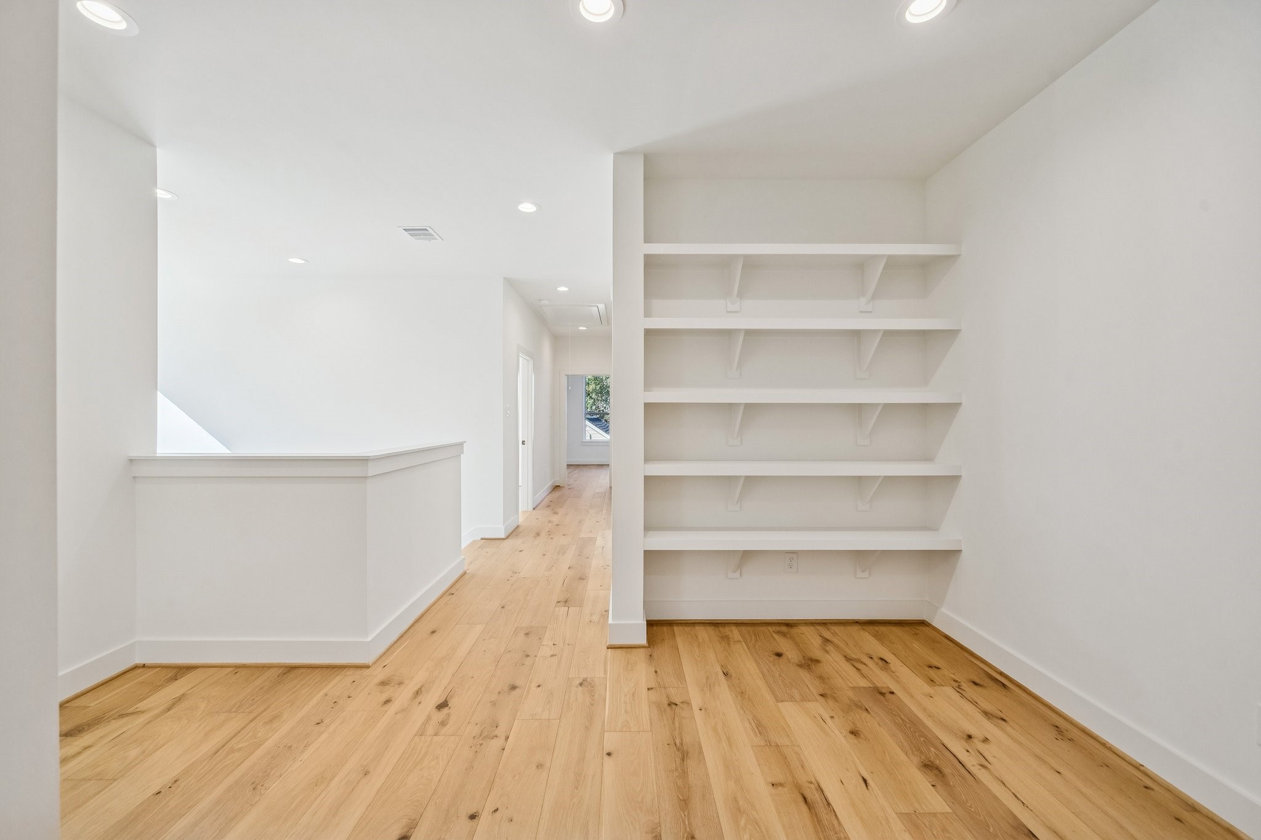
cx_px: 630
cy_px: 420
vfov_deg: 85.4
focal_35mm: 13
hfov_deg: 108.3
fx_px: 455
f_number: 8
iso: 640
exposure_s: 1/80
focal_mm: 13
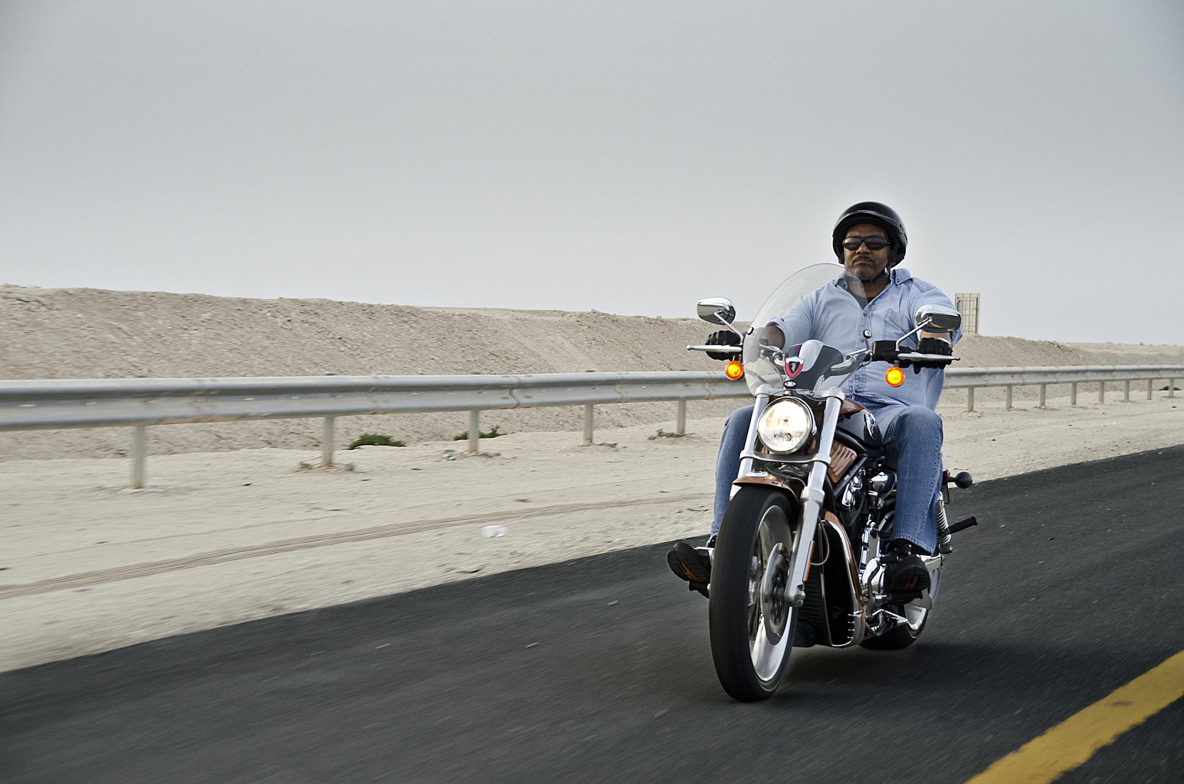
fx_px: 3545
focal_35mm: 108
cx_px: 592
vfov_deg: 12.6
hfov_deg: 19.0
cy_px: 392
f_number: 5.6
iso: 640
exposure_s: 1/200
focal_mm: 72
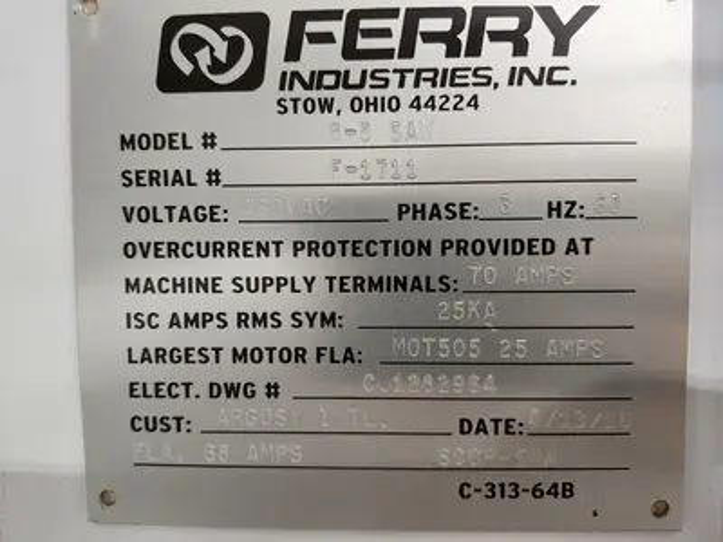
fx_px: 480
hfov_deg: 73.9
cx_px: 362
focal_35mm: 23
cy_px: 271
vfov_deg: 58.9
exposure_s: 1/60
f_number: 1.8
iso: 500
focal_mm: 5.54
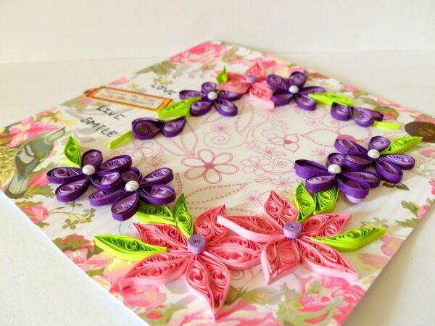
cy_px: 163
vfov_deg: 44.2
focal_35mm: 32
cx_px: 218
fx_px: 402
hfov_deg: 56.8
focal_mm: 5.7
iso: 250
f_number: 2.8
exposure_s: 1/60
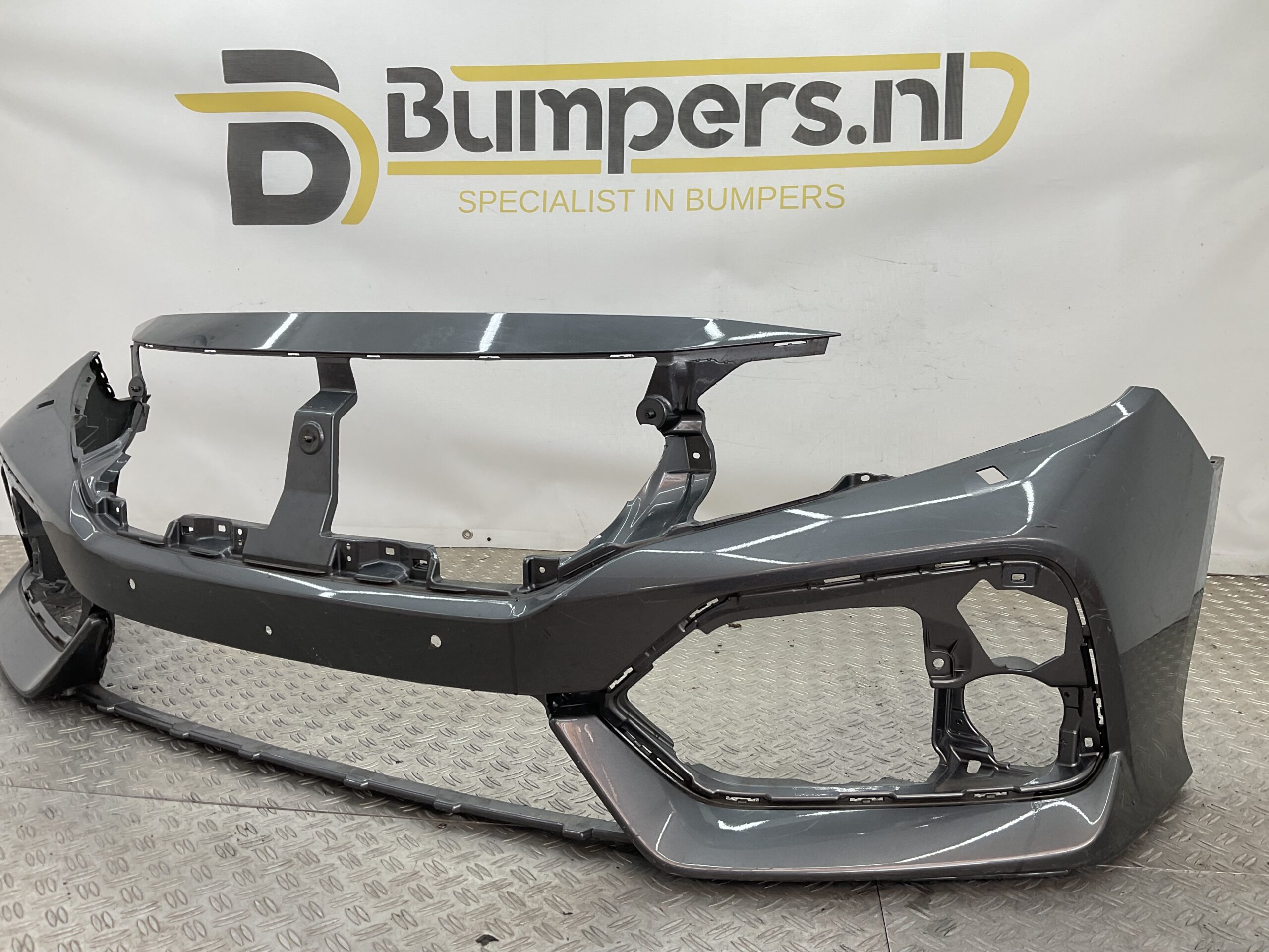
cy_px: 476
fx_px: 1063
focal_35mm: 29
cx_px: 634
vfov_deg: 48.2
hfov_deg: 61.7
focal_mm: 3
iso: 16
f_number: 1.8
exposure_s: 1/104
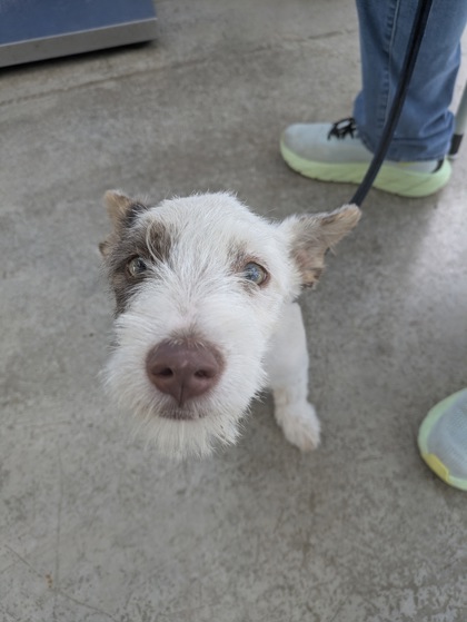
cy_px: 311
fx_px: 449
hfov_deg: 54.9
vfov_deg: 69.4
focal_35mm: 25
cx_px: 234
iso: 77
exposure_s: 1/264
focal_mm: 5.43
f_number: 1.89
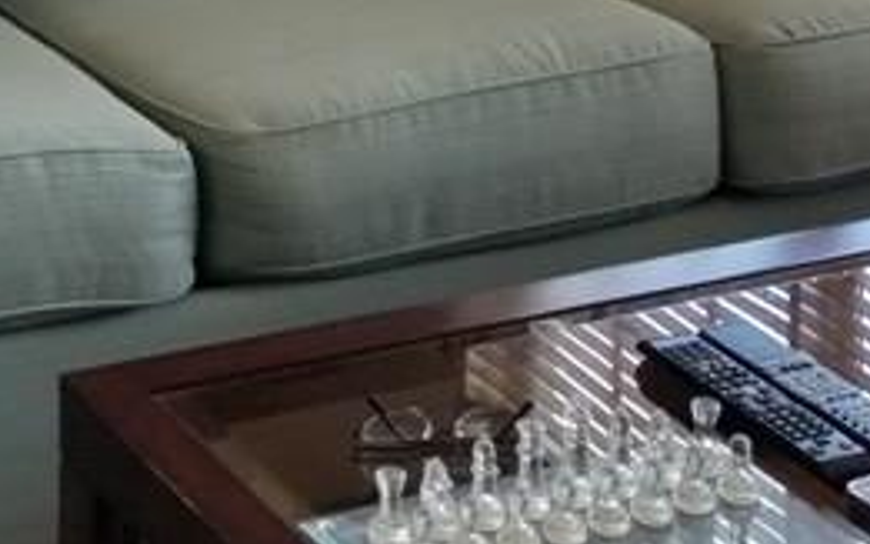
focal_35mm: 108
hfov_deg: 18.4
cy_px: -651
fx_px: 2560
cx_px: -143
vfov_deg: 10.7
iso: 100
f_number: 1.7
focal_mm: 4.25
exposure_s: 1/120
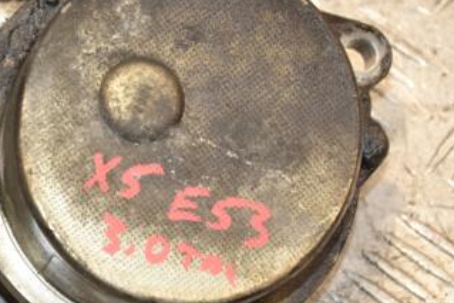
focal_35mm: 175
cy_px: 145
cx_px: 90
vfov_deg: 7.9
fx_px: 2208
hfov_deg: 11.7
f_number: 5.3
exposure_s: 1/125
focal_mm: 62
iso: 800
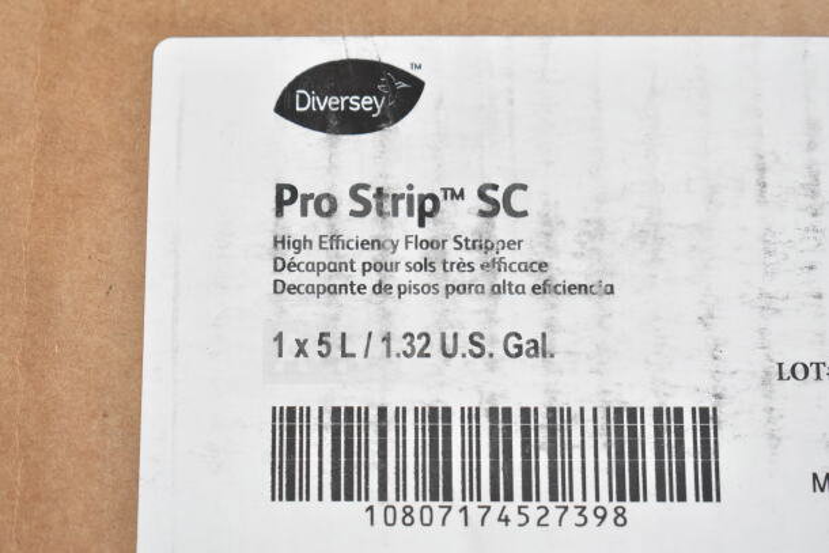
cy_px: 276
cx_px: 414
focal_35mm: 78
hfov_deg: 26.0
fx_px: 1796
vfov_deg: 17.5
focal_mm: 52
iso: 1600
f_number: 5.6
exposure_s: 1/160
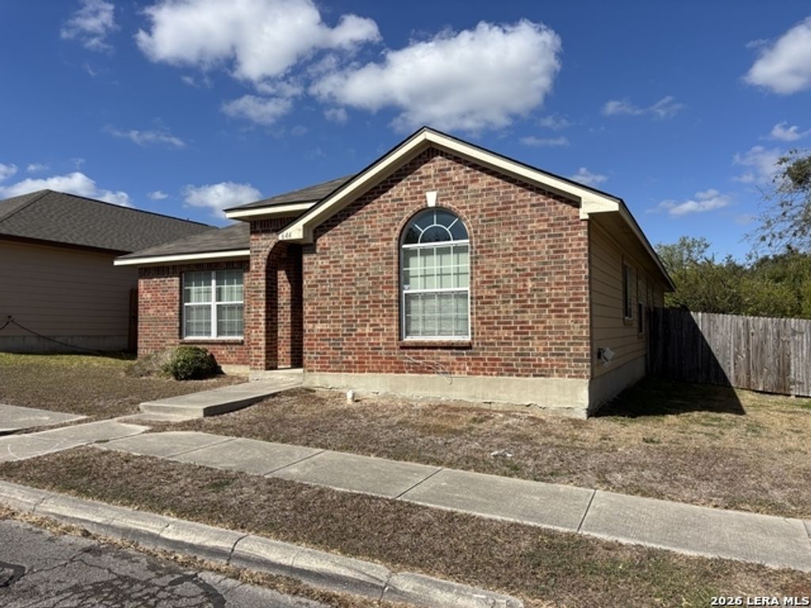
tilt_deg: +2.2
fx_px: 609
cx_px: 406
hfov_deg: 67.3
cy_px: 304
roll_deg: +0.2
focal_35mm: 26
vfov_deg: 53.1
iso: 50
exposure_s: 1/4854
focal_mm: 5.96
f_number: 1.6
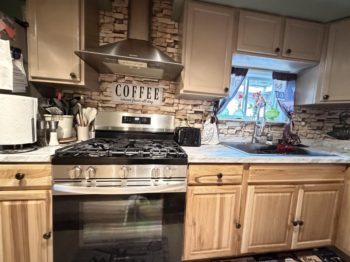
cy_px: 131
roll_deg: -2.8
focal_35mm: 14
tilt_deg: -4.4
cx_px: 175
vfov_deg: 85.7
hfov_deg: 102.1
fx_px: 142
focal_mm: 2.22
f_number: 2.2
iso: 2500
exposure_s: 1/30
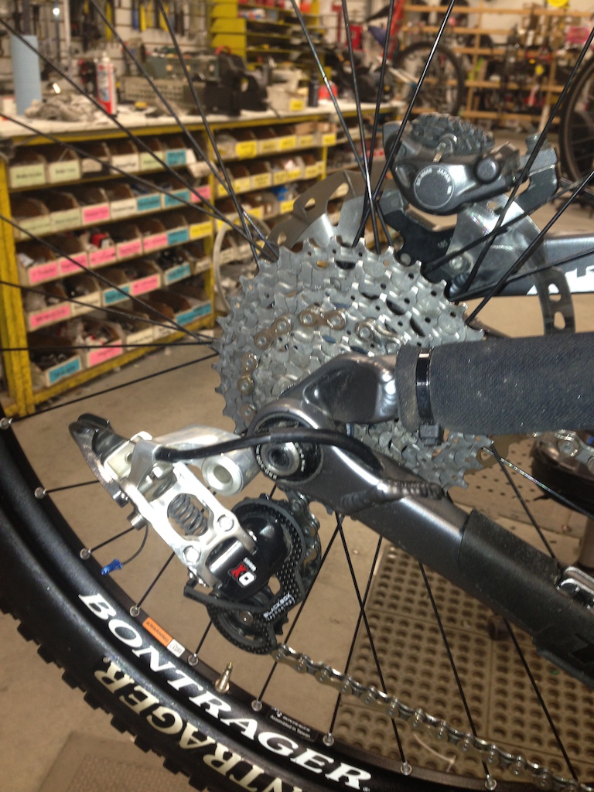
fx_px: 755
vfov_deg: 55.4
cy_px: 396
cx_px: 297
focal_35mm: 33
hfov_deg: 42.9
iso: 80
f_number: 2.4
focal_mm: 4.13
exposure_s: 1/20
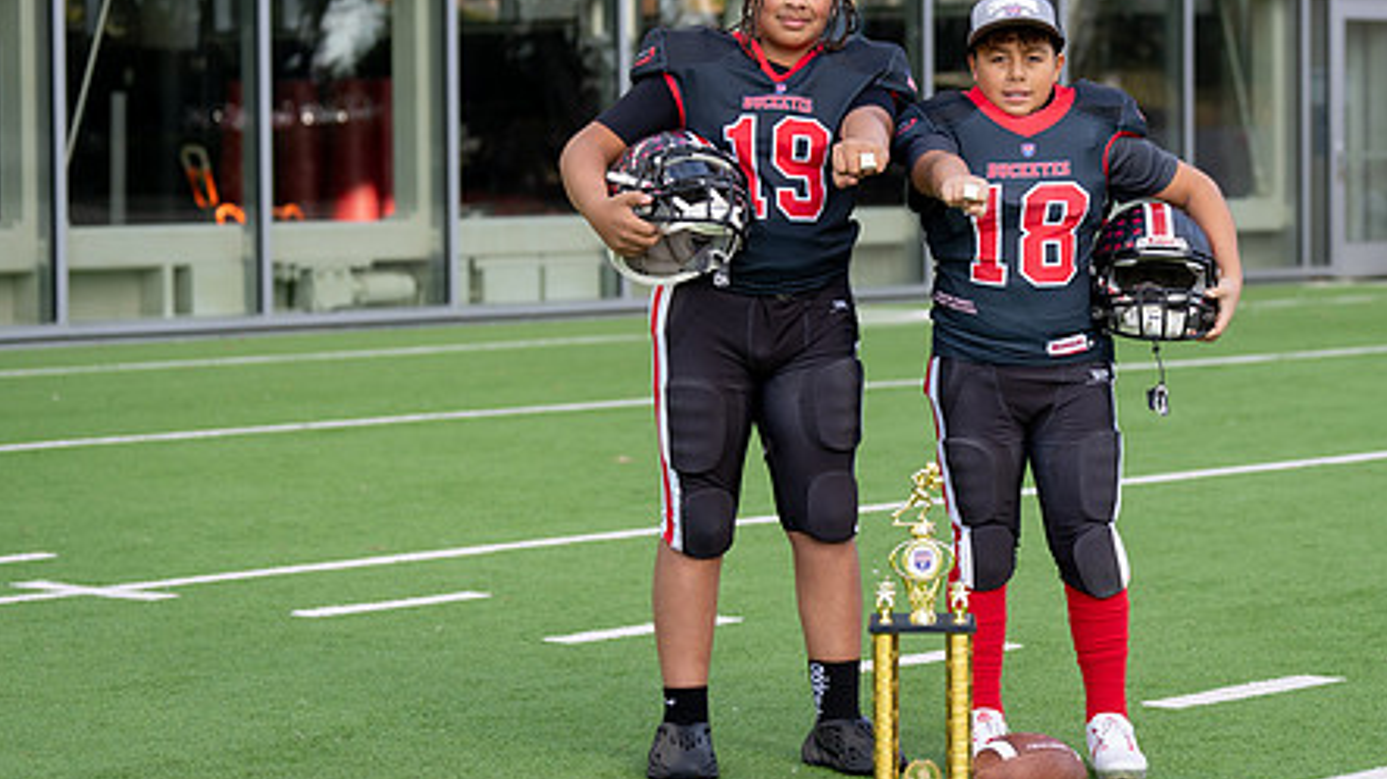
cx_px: 906
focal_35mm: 110
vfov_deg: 11.0
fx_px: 4045
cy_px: 271
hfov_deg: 19.4
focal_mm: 70
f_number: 2.8
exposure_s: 1/400
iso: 100
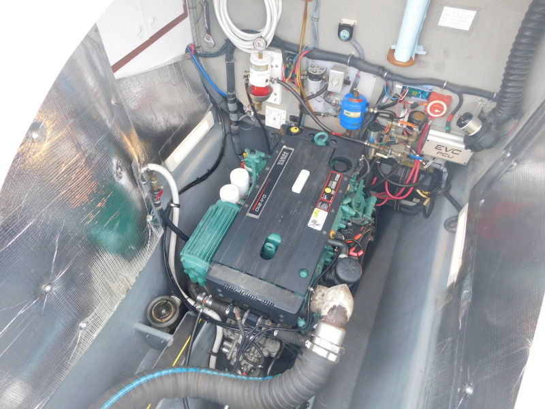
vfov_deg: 58.9
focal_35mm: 23
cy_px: 204
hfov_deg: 73.9
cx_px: 272
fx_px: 362
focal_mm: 4
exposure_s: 1/30
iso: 125
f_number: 3
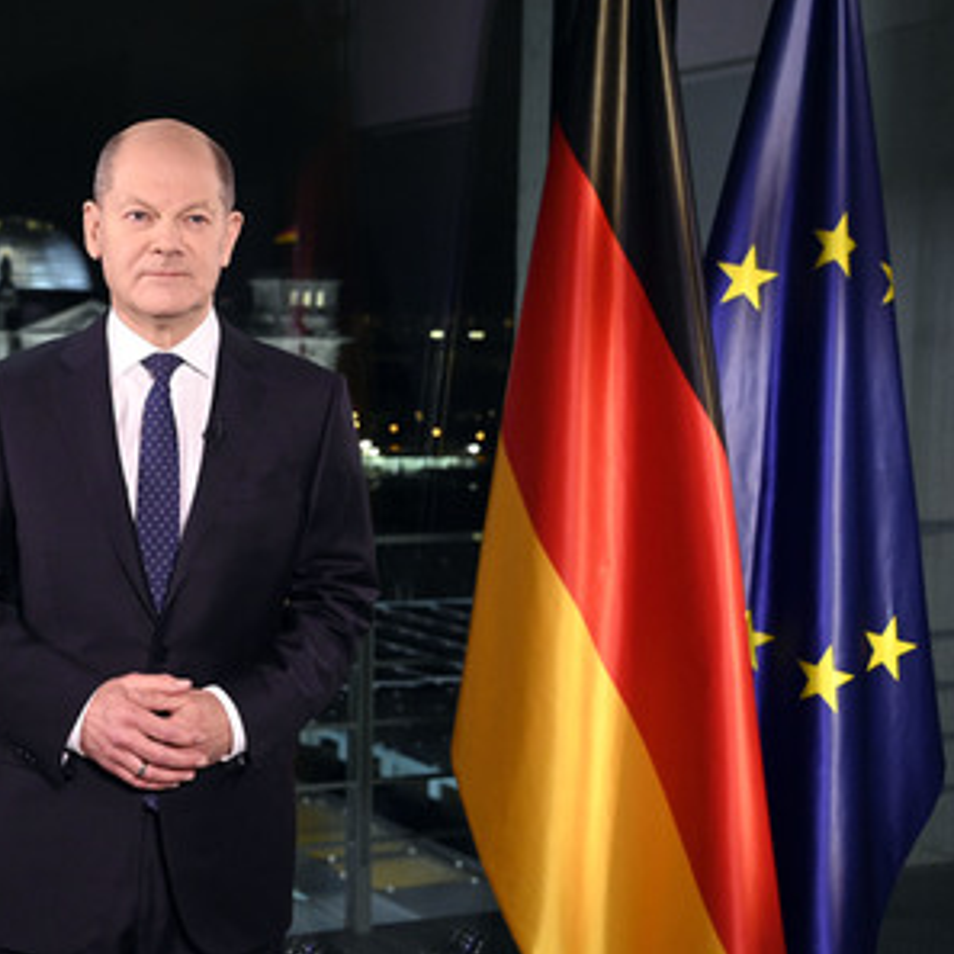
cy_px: 475
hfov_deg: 29.3
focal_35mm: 58
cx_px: 297
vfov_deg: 29.6
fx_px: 1808
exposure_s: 1/160
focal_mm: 45
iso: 8000
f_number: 5
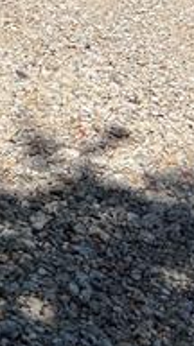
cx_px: -302
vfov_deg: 16.8
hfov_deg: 9.3
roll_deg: +2.5
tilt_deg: -7.9
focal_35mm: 113
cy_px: -206
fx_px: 1037
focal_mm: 5.7
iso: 50
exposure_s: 1/6211
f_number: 1.5
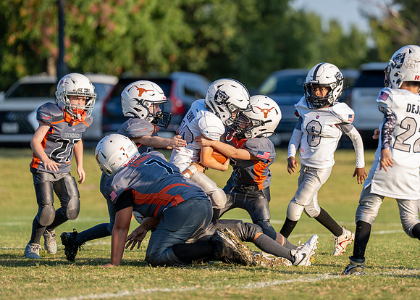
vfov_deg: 5.1
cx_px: 247
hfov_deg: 7.2
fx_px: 3341
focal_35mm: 280
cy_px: 122
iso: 320
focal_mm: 200
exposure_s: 1/4000
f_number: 2.8
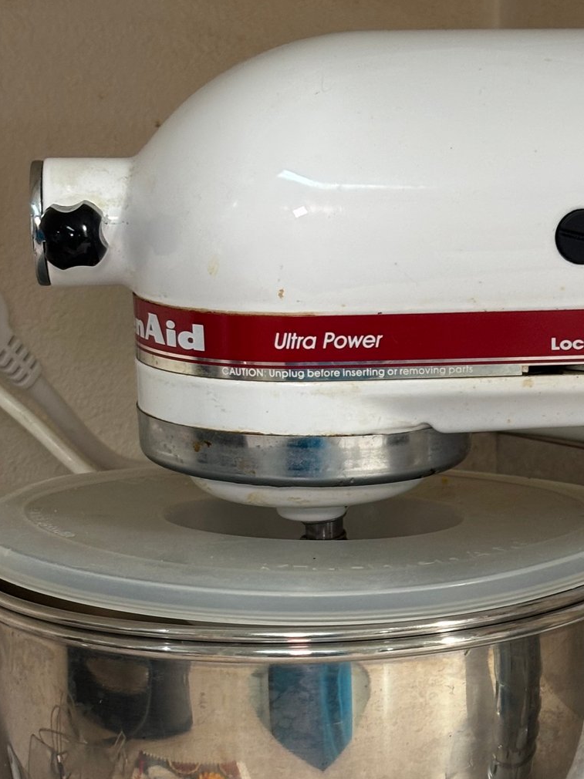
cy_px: 643
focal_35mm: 103
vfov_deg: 18.9
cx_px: 527
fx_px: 2318
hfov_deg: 14.2
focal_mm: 5.96
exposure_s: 1/60
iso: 64
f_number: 1.6
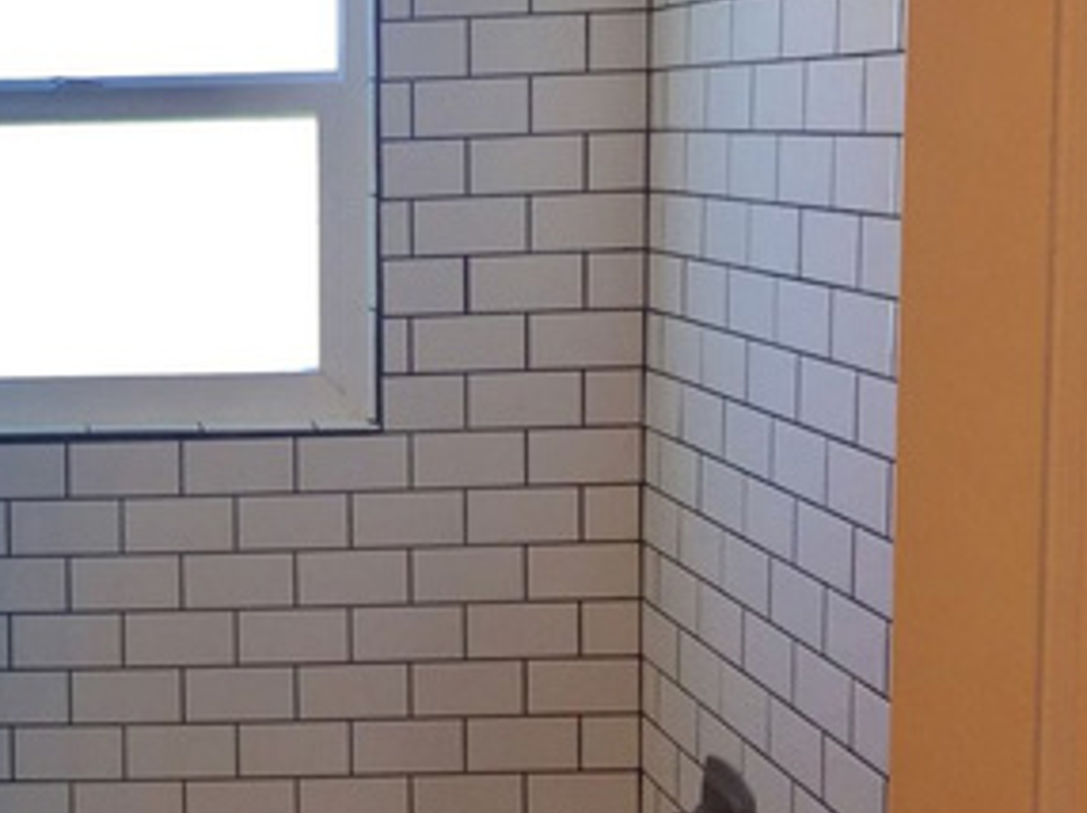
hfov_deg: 27.7
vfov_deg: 22.5
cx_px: -49
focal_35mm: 65
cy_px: 346
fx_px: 2039
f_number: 2.2
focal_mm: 4.15
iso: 50
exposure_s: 1/120
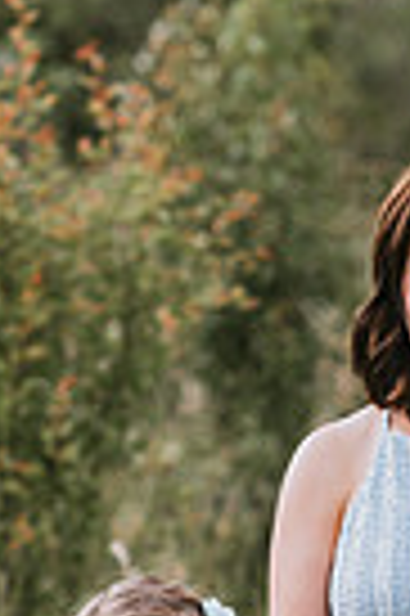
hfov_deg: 4.9
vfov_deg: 7.3
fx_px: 4778
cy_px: 805
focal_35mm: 279
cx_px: 464
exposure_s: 1/320
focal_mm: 85
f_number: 2.5
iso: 200
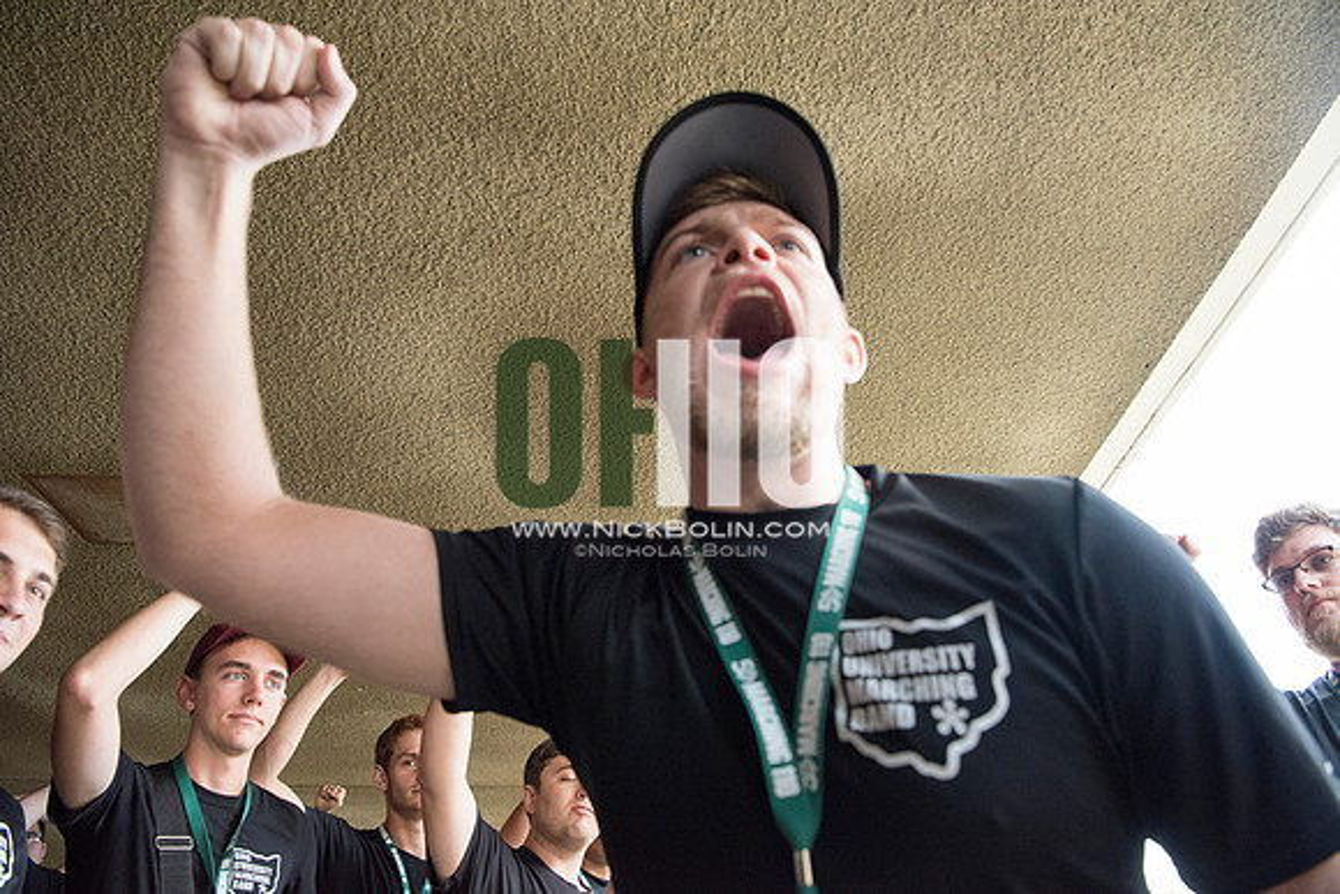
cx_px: 670
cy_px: 447
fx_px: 894
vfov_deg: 53.2
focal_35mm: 24
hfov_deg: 73.7
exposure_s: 1/640
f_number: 5
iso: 2500
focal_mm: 24
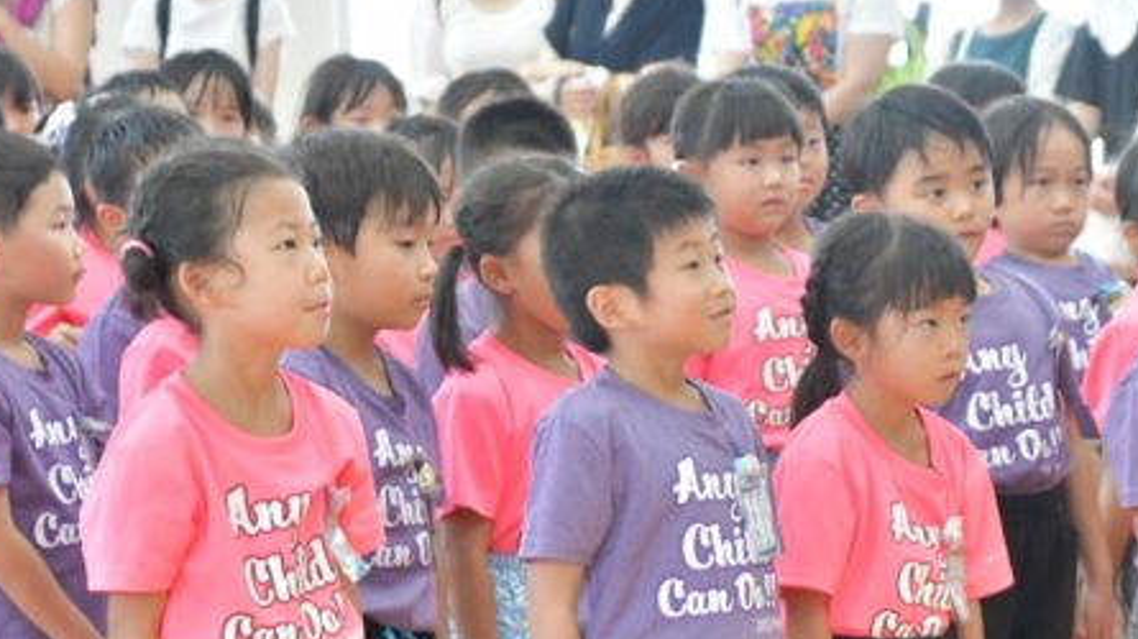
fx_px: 5732
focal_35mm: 190
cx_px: 946
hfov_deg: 11.3
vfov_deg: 6.4
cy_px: 501
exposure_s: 1/125
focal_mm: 70
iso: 4000
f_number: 5
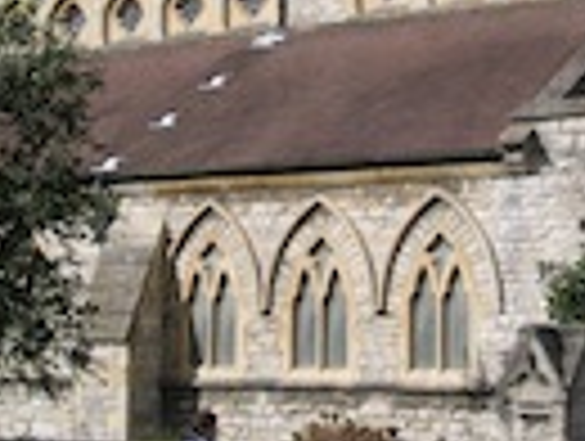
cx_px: 288
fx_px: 1778
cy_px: 90
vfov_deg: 14.1
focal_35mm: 105
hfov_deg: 18.7
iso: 50
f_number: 6.7
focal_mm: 6.1
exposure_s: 1/180
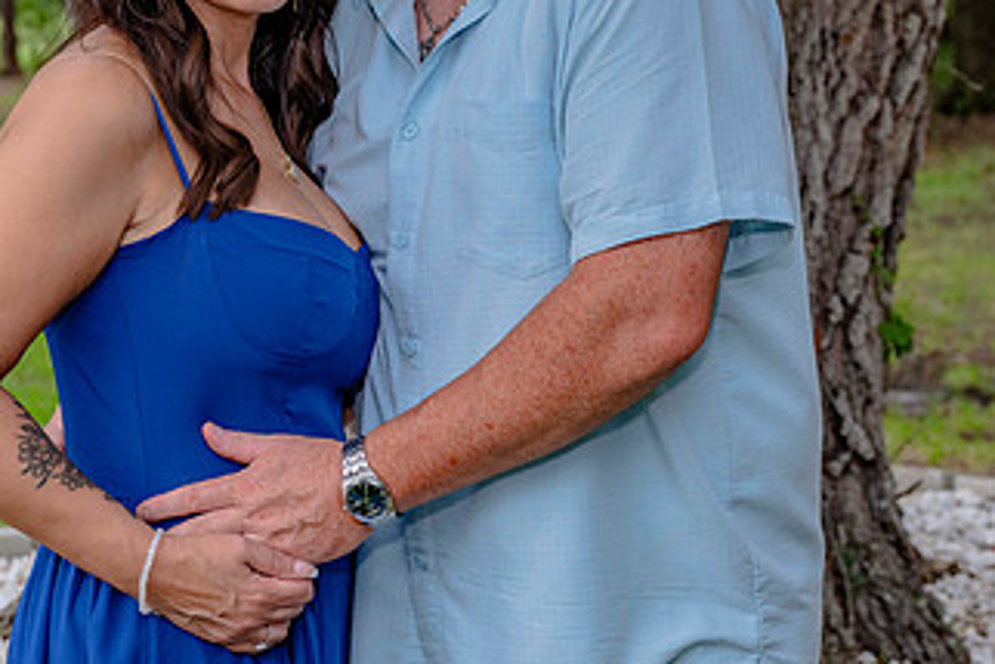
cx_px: 349
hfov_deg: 20.1
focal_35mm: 101
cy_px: 150
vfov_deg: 13.5
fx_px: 2793
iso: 800
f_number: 5.6
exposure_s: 1/640
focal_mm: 56
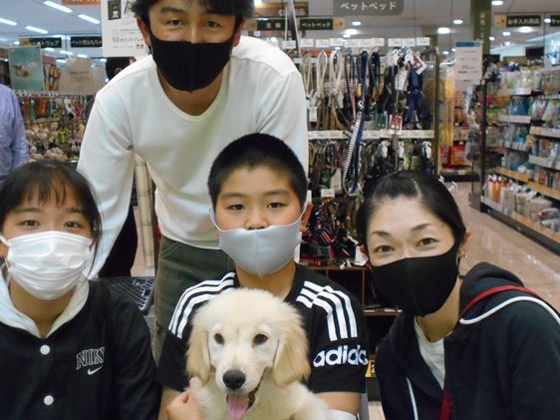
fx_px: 760
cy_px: 201
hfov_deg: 40.4
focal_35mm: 47
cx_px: 268
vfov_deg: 30.9
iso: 800
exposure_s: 1/100
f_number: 4.2
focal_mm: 7.7
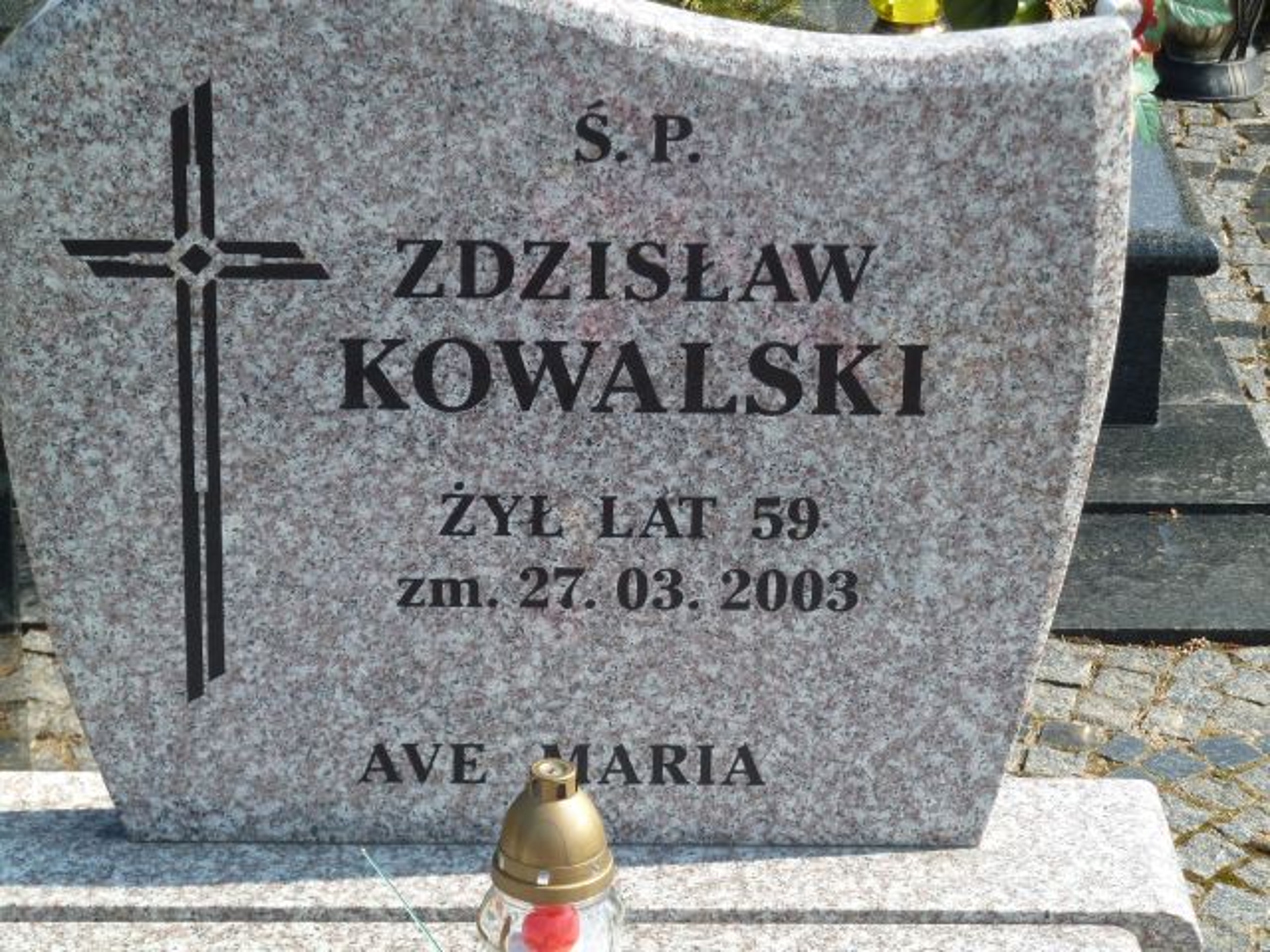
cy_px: 476
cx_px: 635
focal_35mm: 104
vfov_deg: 14.2
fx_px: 3816
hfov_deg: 18.9
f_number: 4.3
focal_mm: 17
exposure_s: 1/250
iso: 80
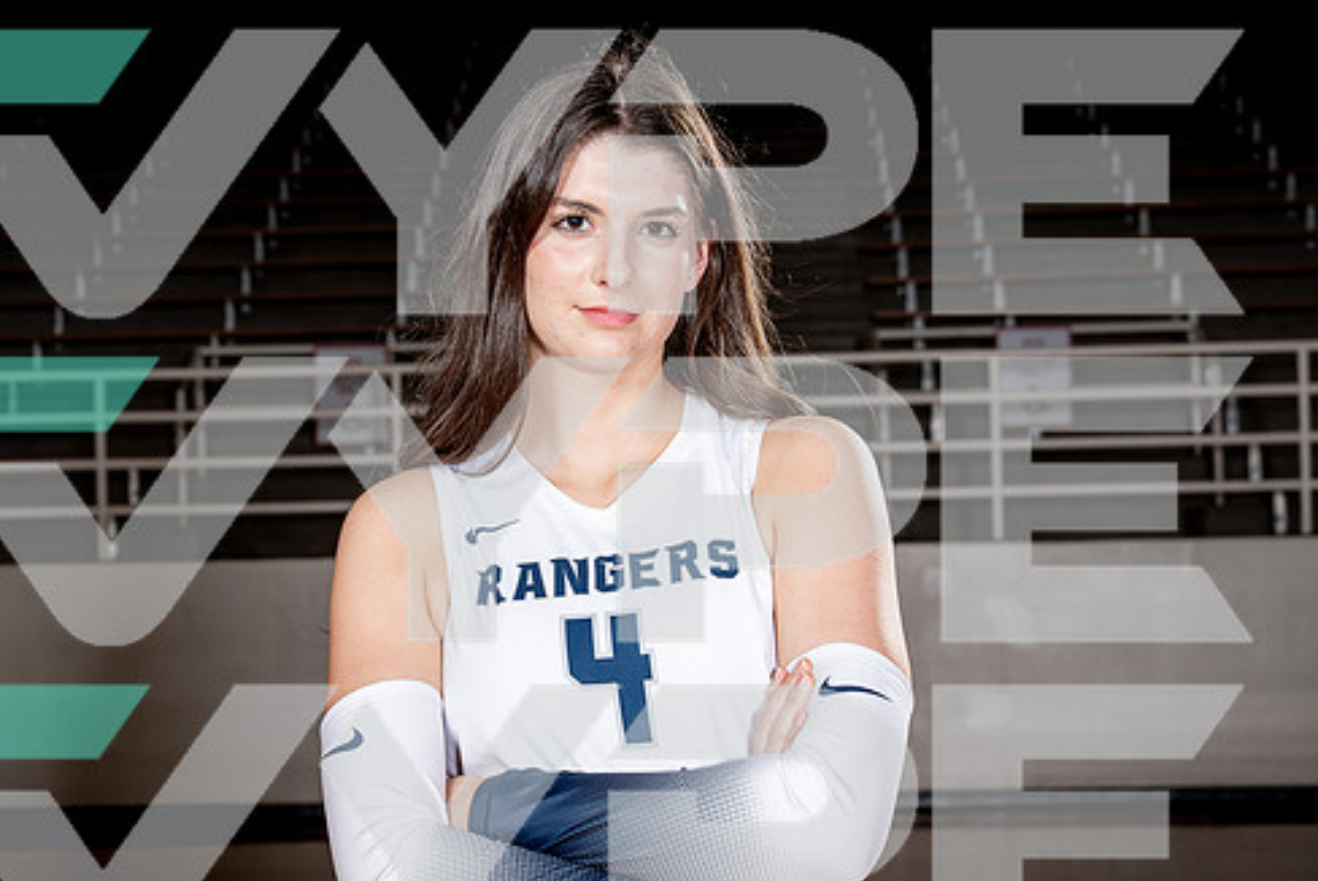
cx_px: 564
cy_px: 501
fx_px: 3004
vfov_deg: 16.7
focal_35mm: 82
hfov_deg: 24.7
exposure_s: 1/250
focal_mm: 69
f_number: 8
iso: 100
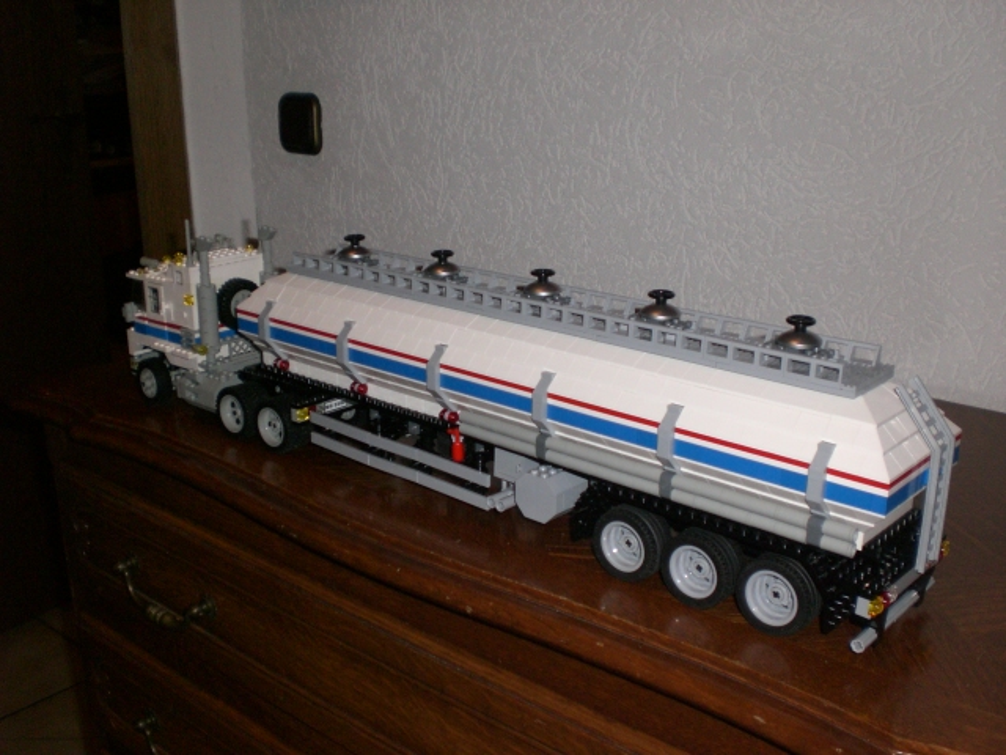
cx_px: 503
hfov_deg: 49.0
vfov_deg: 37.7
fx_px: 1104
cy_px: 378
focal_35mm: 38
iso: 200
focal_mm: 6.3
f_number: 3.1
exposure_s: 1/60
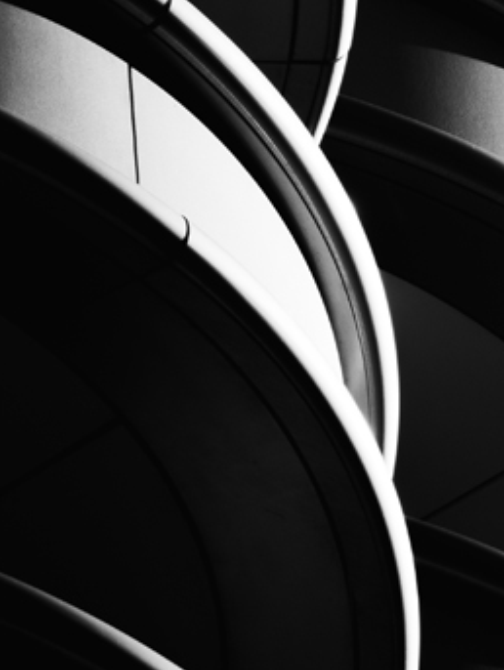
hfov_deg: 1.7
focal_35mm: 897
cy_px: -385
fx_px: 17381
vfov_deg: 2.2
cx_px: 216
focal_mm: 140
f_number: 5.5
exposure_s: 1/400
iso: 100
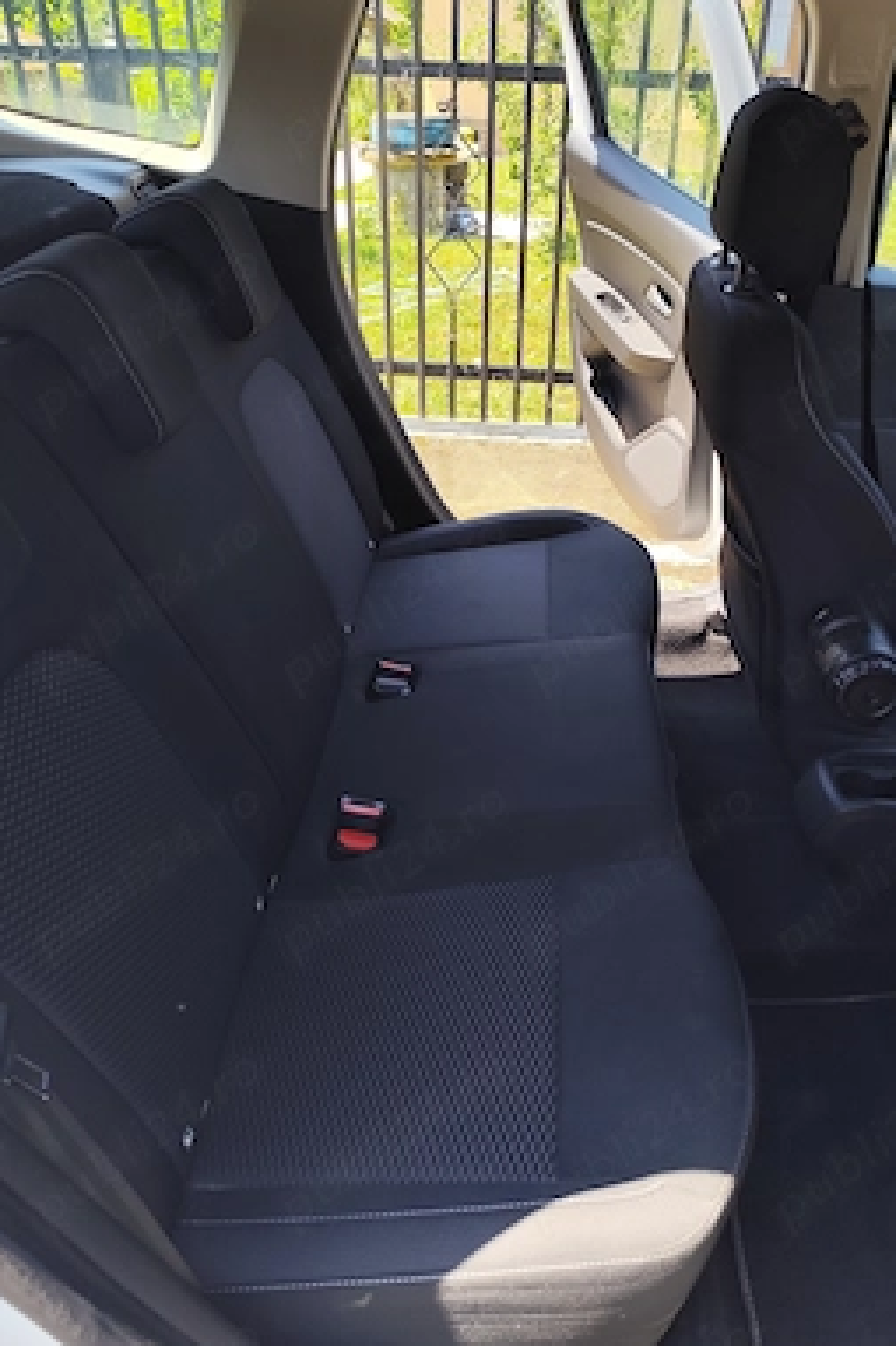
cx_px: 517
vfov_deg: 71.5
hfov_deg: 51.1
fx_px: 934
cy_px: 661
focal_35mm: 25
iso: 50
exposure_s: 1/241
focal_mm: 6.19
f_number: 1.65
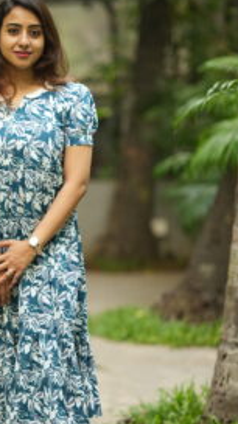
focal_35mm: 147
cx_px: 12
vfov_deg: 14.6
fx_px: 1654
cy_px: 242
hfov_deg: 8.2
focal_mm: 85
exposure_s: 1/320
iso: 200
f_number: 1.4
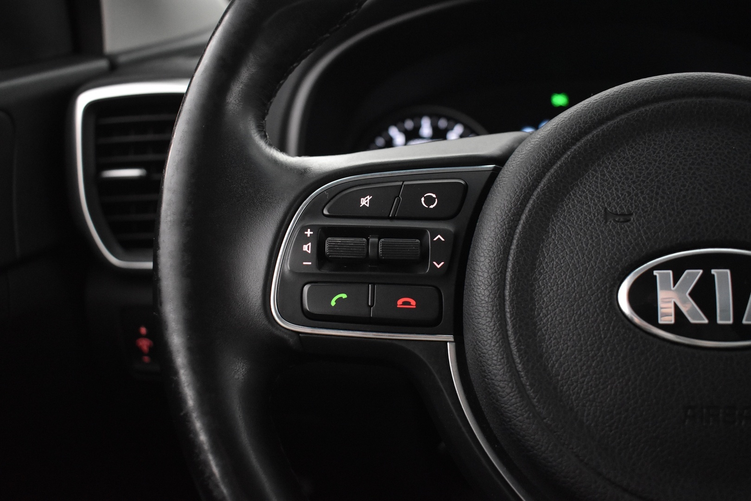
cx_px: 376
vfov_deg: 36.9
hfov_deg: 53.1
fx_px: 751
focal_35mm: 36
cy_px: 250
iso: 3200
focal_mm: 24
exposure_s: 1/30
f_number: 3.8
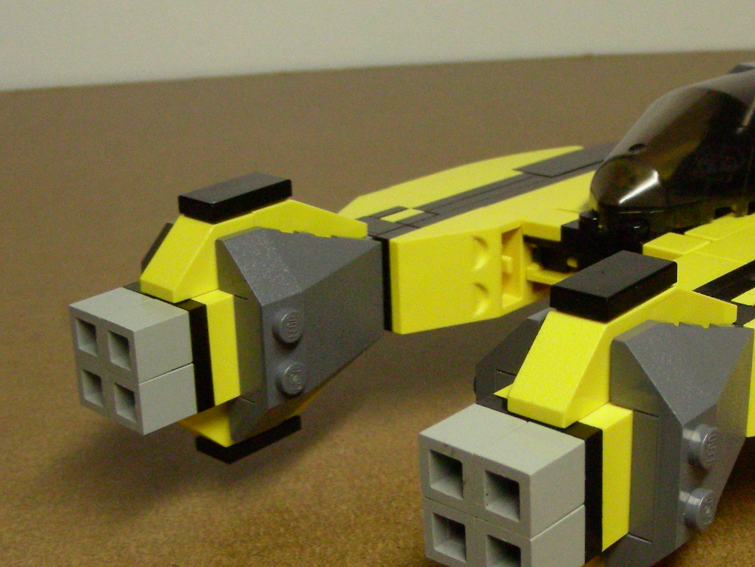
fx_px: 1309
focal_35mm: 60
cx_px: 560
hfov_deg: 31.6
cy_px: 325
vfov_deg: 24.4
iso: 400
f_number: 3.5
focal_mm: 6.3
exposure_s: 1/44
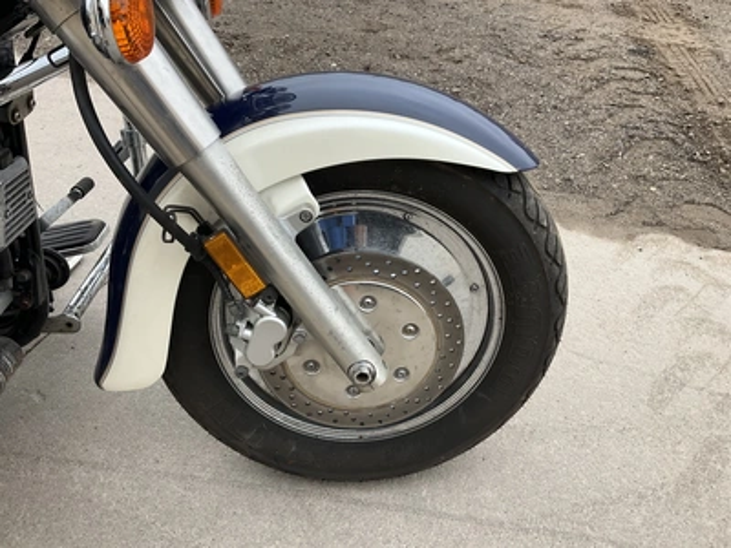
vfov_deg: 48.2
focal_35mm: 29
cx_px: 366
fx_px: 612
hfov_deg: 61.7
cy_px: 274
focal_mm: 3
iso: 25
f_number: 1.8
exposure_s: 1/122
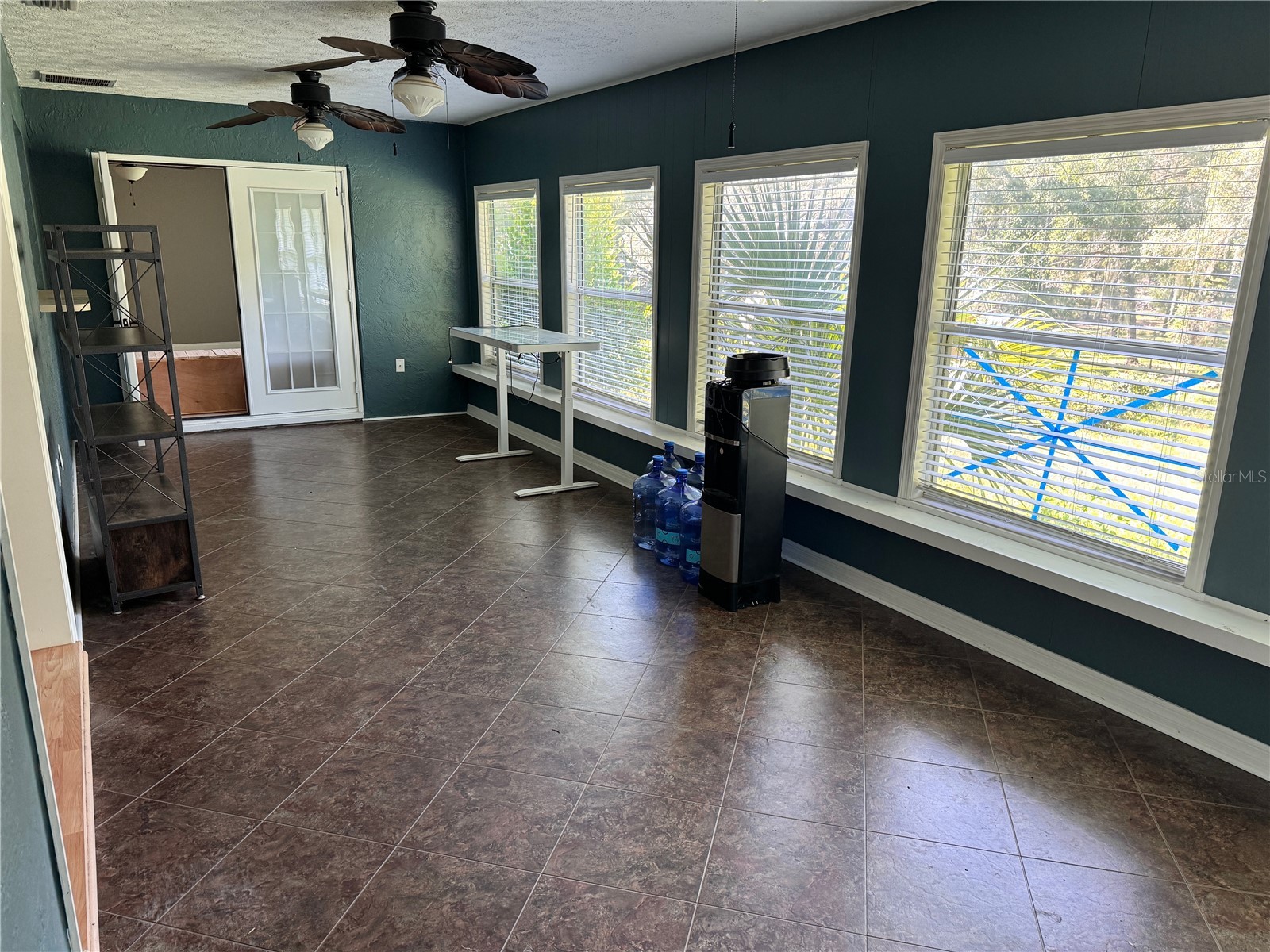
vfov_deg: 56.8
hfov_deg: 71.6
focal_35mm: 24
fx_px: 881
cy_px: 476
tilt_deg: -15.4
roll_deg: -0.8
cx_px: 635
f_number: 1.78
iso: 200
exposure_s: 1/121
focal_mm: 6.76
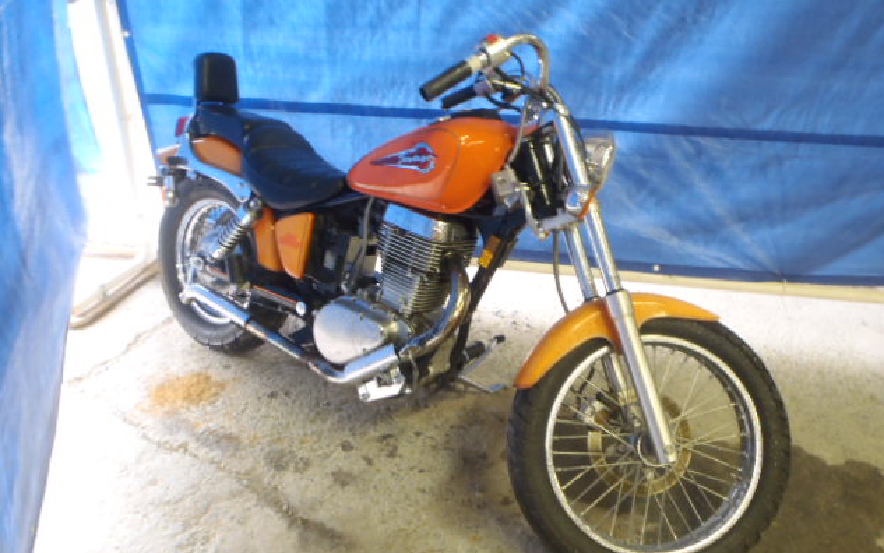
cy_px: 313
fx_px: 723
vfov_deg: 41.8
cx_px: 441
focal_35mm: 30
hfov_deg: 62.9
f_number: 3.5
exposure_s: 1/4
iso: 200
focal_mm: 5
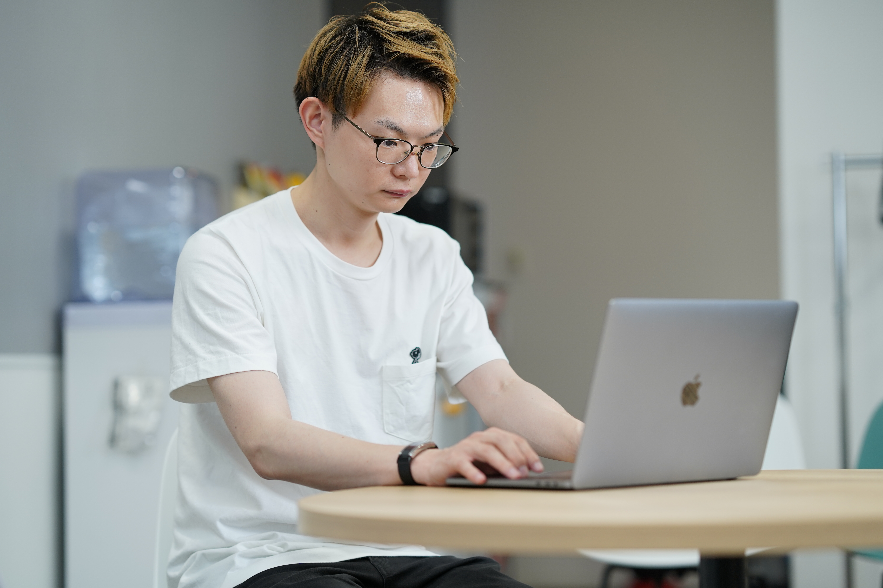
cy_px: 294
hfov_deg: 23.9
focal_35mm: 85
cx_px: 442
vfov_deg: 16.1
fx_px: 2085
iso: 250
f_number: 2
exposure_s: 1/250
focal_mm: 85
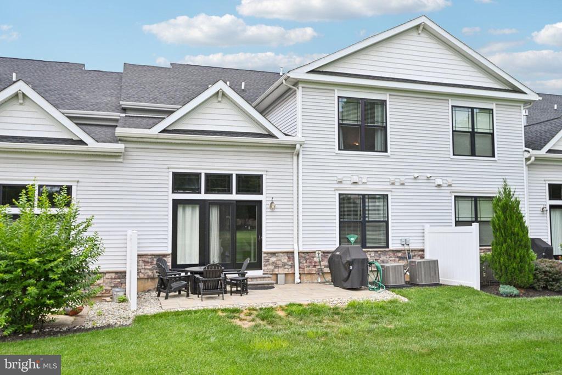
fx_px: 468
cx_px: 281
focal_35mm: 30
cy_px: 188
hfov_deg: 61.9
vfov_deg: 43.6
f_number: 8
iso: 800
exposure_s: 1/1600
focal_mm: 30
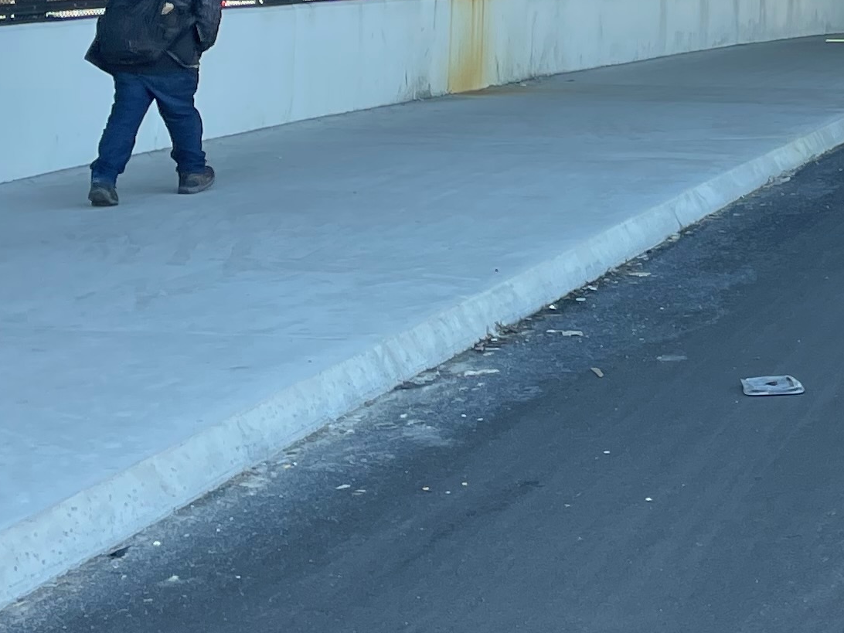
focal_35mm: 96
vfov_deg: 14.7
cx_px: 1046
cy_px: -202
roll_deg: -0.6
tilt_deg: +4.9
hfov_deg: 19.1
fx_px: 2341
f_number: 1.6
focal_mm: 4.2
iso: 32
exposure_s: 1/303
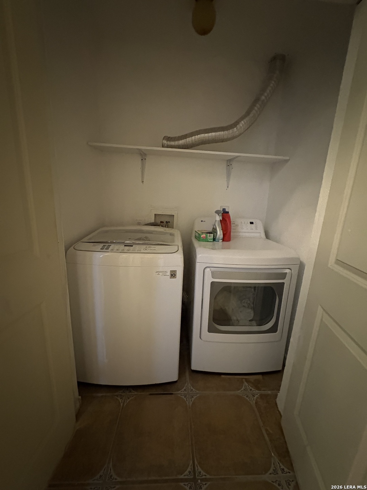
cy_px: 245
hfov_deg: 85.7
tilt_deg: -11.7
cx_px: 184
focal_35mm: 14
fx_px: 198
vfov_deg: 102.1
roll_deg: -1.8
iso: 1250
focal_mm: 2.22
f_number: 2.2
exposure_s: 1/30
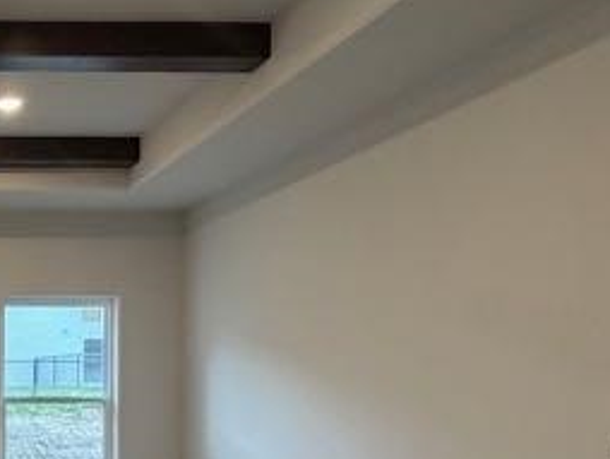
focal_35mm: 46
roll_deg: +0.0
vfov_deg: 30.4
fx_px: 811
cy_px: 398
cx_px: -139
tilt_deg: -0.2
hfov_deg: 33.0
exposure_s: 1/120
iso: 320
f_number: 2.2
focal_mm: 2.22
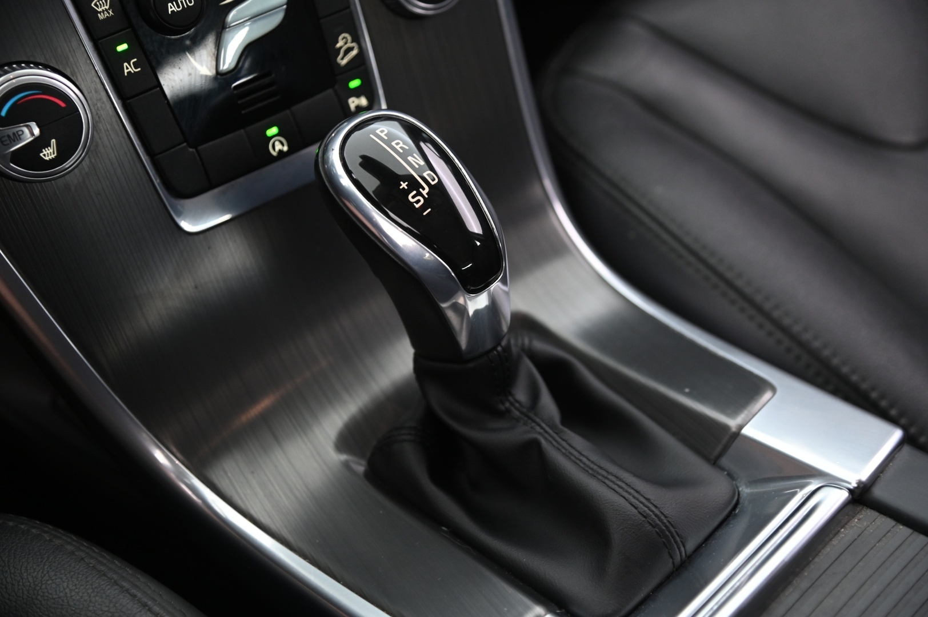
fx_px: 1339
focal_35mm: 52
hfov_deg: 38.2
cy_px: 308
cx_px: 464
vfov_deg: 25.9
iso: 2000
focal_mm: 52
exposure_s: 1/10
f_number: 4
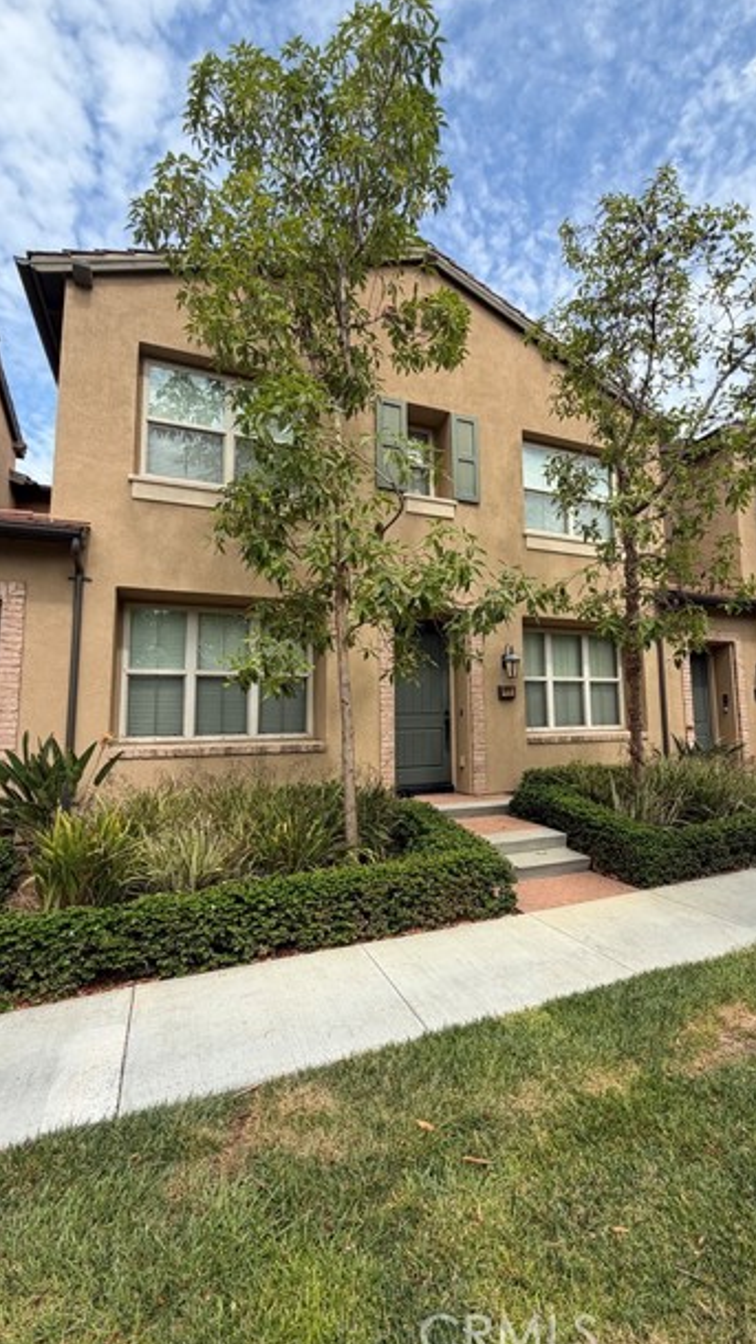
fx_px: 570
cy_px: 661
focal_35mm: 16
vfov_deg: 99.4
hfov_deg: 66.9
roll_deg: -0.4
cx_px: 421
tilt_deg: +5.3
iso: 32
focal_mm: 2.22
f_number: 2.2
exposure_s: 1/770
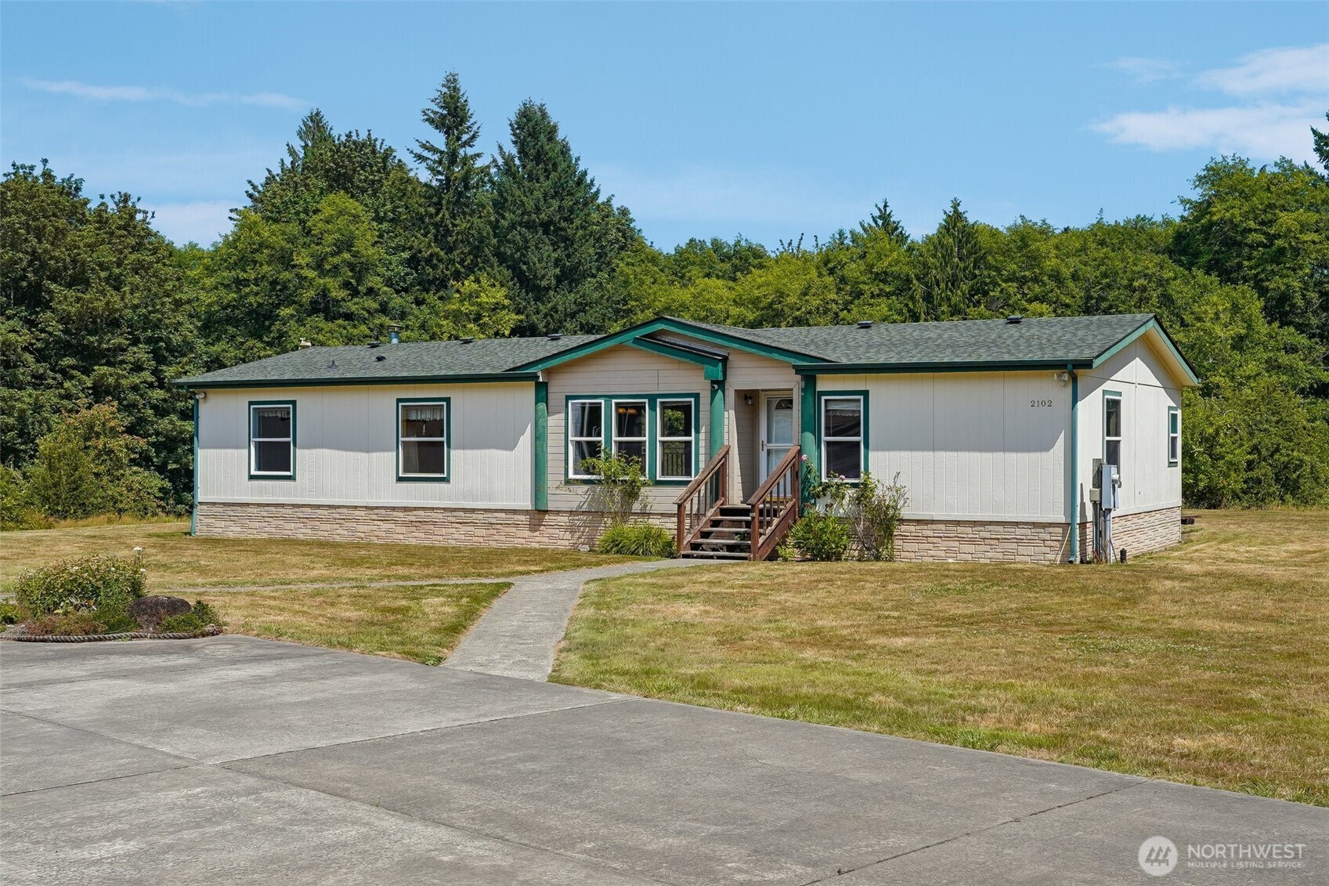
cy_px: 443
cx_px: 664
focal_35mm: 42
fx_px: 1550
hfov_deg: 46.4
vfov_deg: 31.9
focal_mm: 28
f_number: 8
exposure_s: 1/250
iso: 100
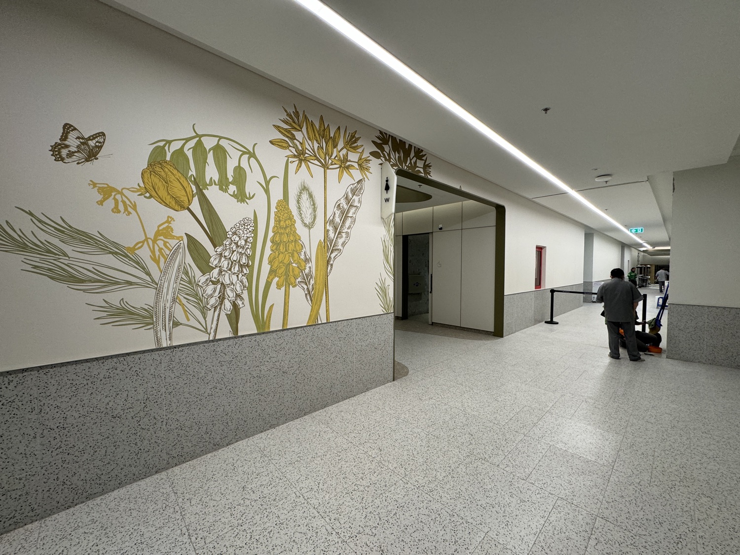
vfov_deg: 85.7
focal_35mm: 14
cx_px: 370
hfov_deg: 102.1
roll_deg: +0.4
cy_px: 278
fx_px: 299
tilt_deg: -0.6
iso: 160
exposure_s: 1/100
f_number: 2.2
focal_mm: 2.22
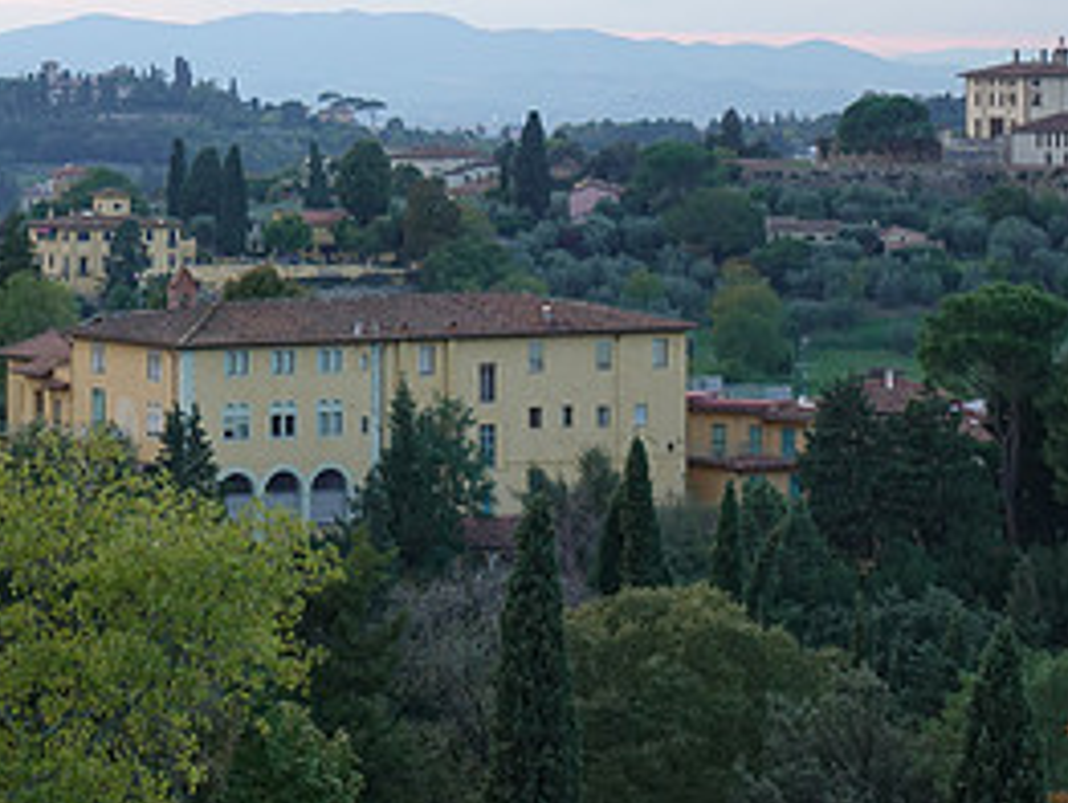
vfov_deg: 9.9
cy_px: 96
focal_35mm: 149
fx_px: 4601
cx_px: 41
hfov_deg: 13.1
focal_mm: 25.7
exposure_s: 1/80
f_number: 2.8
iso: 160
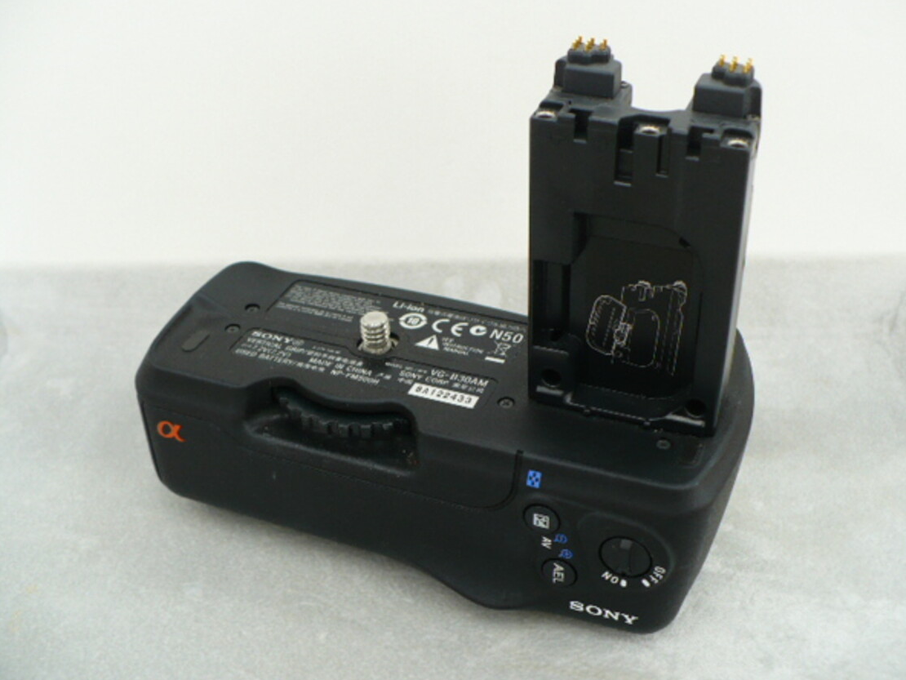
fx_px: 1047
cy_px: 327
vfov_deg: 36.0
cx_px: 488
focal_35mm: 40
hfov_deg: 46.7
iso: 100
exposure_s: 1/30
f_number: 2.8
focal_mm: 6.1
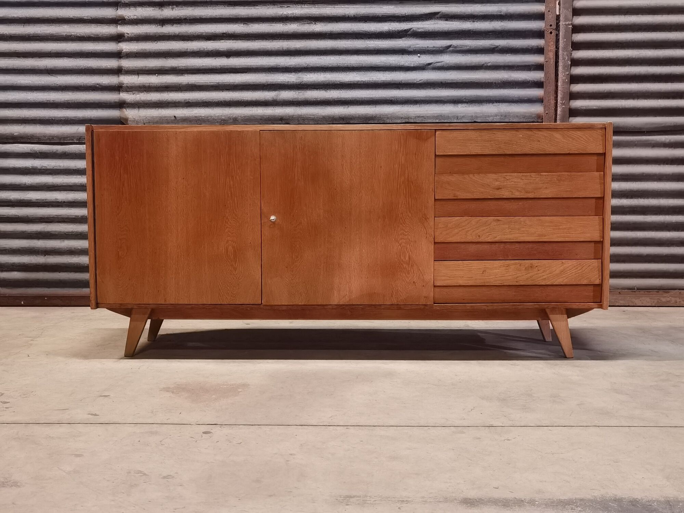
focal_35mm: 40
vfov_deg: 36.0
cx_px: 342
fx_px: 790
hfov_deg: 46.8
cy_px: 256
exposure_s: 1/20
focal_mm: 6.71
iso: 1000
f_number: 1.9
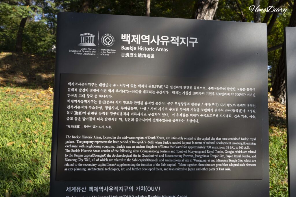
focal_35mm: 28
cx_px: 148
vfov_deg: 46.4
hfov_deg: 65.5
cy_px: 98
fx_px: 230
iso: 100
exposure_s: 1/125
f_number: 8
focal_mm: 28
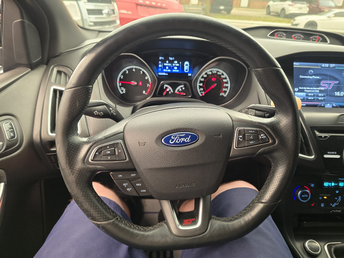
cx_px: 172
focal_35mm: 23
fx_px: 229
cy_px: 129
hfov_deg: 73.9
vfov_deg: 58.9
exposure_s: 1/120
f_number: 1.7
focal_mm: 6.3
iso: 400
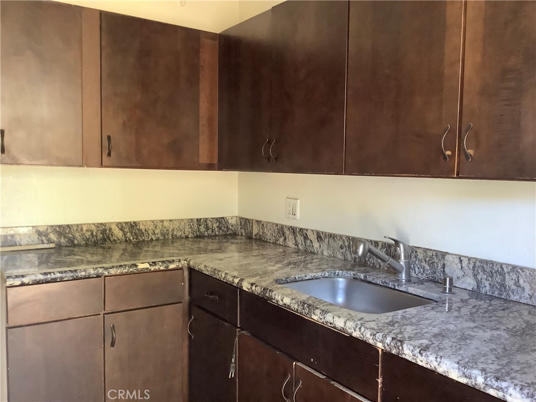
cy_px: 201
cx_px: 268
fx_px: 480
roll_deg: -0.5
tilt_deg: -5.4
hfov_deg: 58.4
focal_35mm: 31
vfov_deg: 45.4
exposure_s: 1/60
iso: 250
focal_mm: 3.3
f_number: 2.4
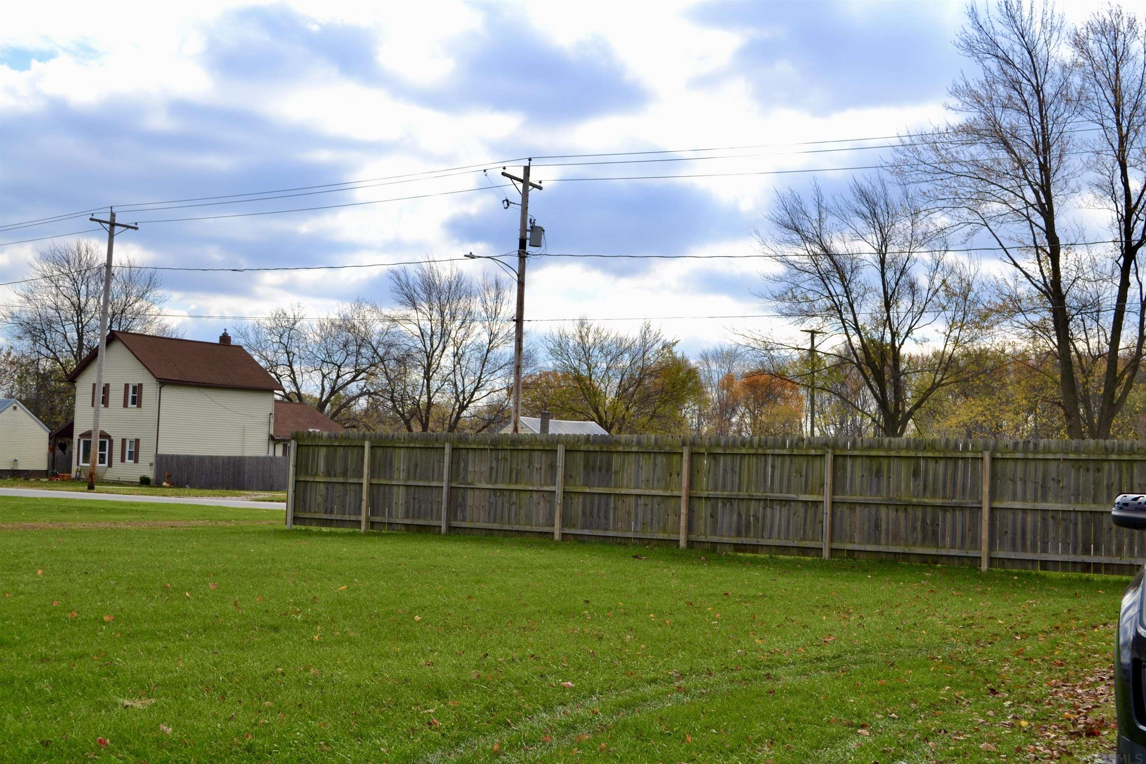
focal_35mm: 44
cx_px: 573
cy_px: 382
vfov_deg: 30.8
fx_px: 1385
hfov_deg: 45.0
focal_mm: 29
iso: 100
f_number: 8
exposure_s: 1/250
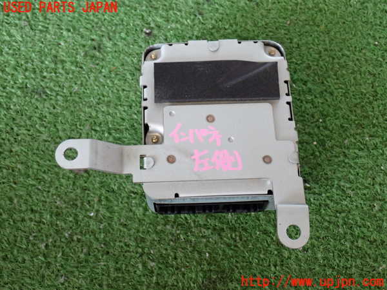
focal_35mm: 47
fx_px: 525
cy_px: 145
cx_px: 194
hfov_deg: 40.4
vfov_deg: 30.9
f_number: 3.1
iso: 320
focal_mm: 8.4
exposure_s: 1/50
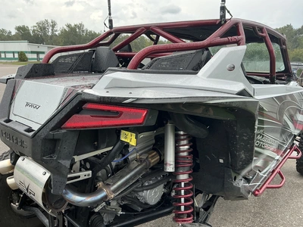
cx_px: 152
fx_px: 245
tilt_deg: -8.9
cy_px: 114
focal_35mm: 28
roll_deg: -0.9
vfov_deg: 49.7
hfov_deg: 63.4
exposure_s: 1/300
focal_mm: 3
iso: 25
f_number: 1.8
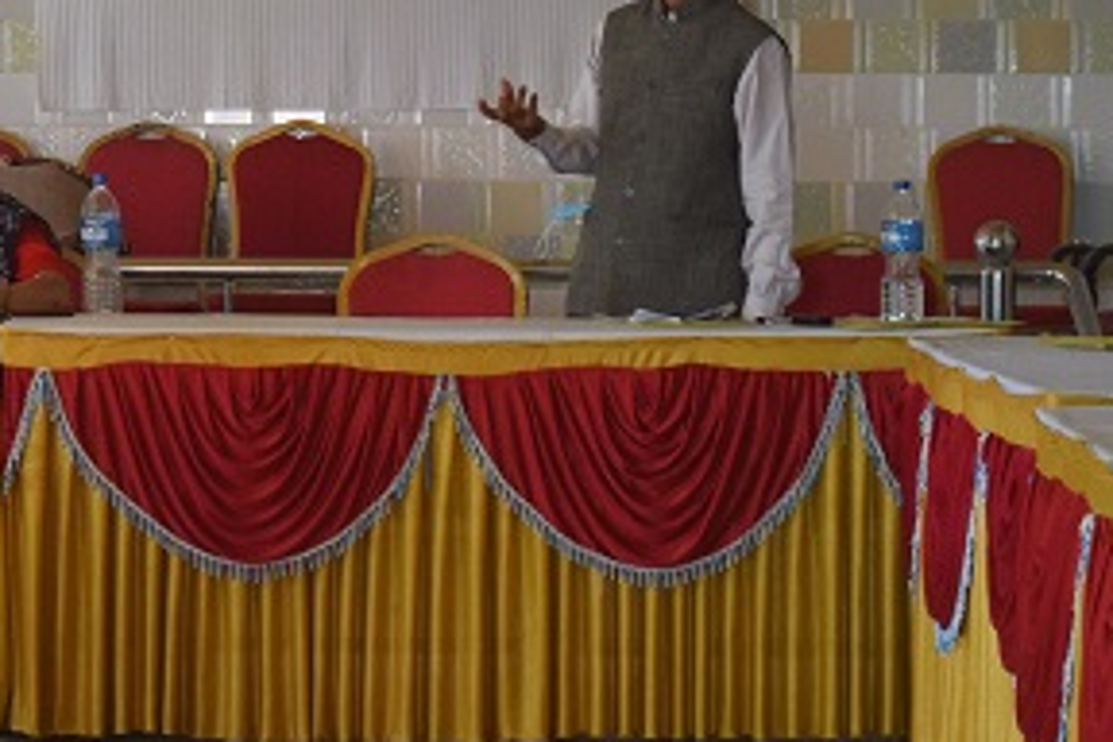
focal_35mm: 160
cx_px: 77
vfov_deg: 8.5
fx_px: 4946
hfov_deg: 12.7
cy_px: 71
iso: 2000
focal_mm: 48
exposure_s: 1/60
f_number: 5.3
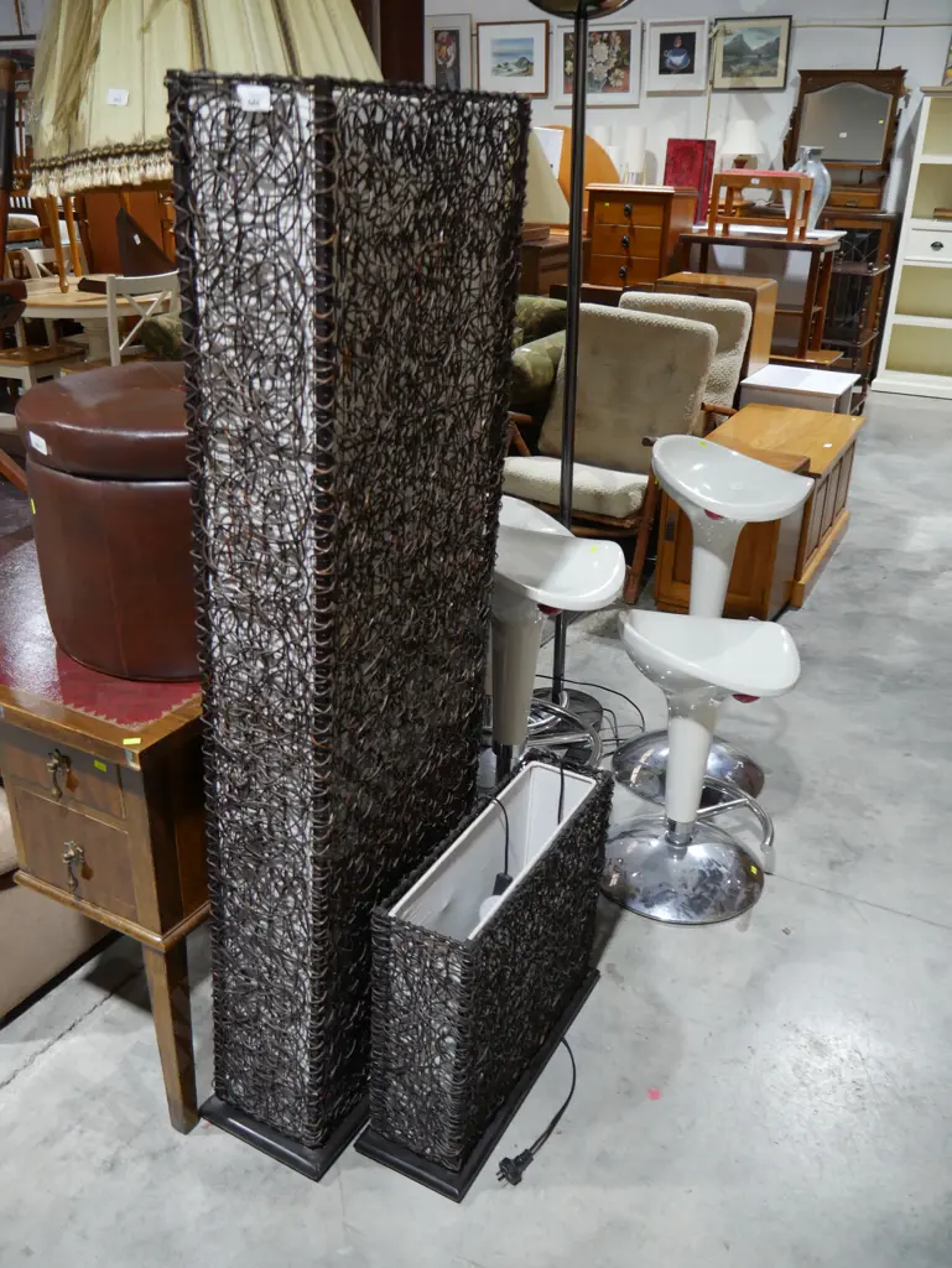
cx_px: 476
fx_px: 1026
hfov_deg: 49.8
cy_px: 634
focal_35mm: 28
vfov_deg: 63.4
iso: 400
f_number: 3.5
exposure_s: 1/60
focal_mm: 14
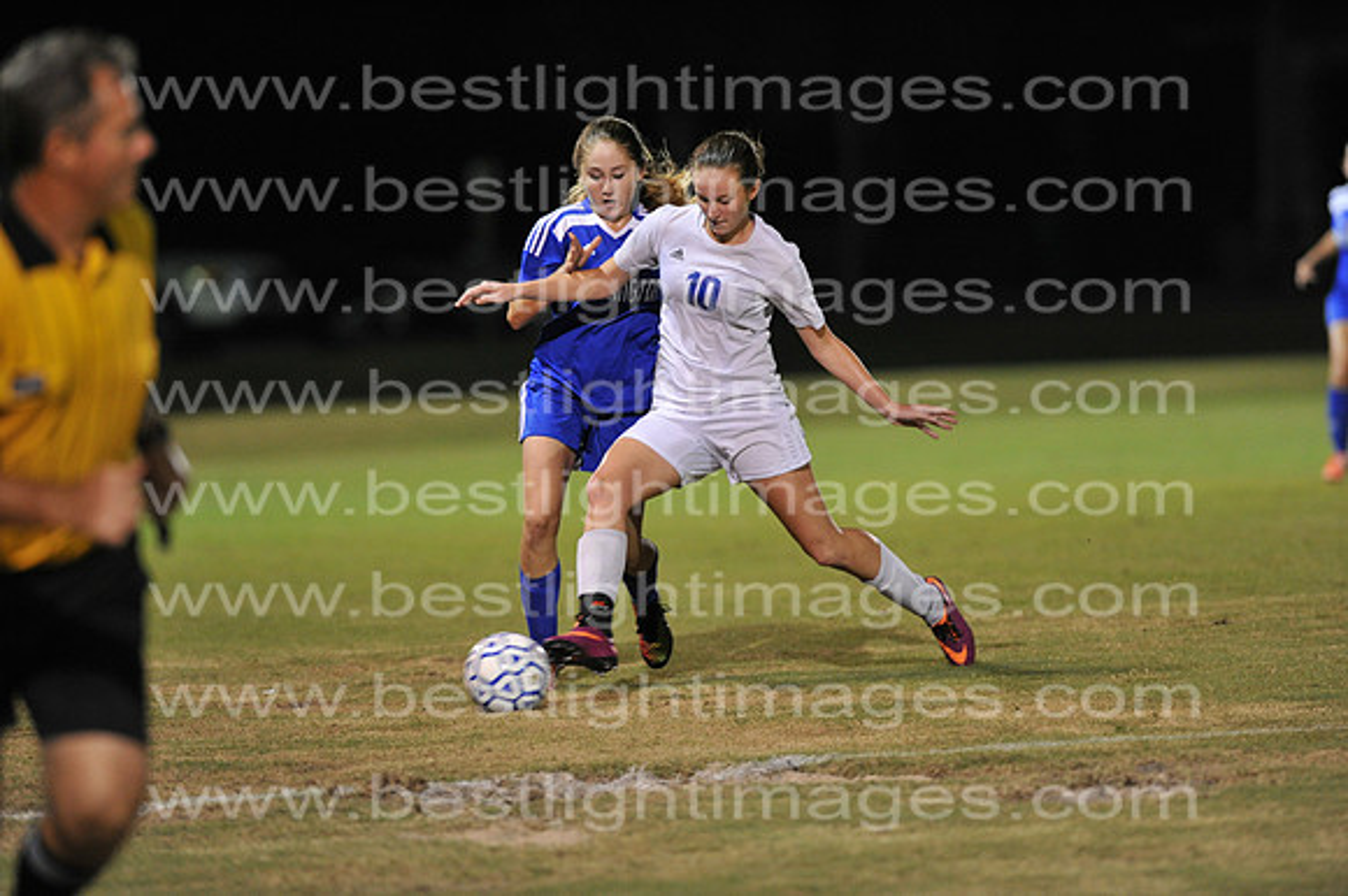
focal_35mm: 300
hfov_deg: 6.9
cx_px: 674
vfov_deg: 4.6
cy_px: 448
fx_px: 11226
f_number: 3.5
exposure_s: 1/400
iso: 4000
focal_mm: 300
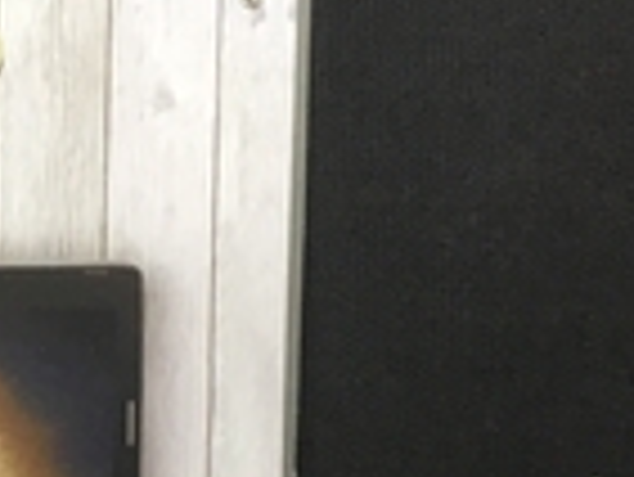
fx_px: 1815
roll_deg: +0.2
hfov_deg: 17.7
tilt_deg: -32.0
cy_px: 484
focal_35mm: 99
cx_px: -333
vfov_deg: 14.7
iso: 50
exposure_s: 1/33
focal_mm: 3.3
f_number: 2.4
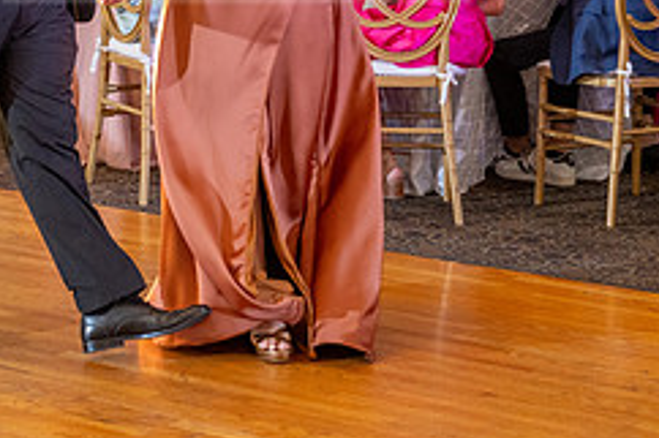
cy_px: 56
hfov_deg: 15.4
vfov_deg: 10.3
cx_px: 174
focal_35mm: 133
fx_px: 2433
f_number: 4
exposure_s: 1/80
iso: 800
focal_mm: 44
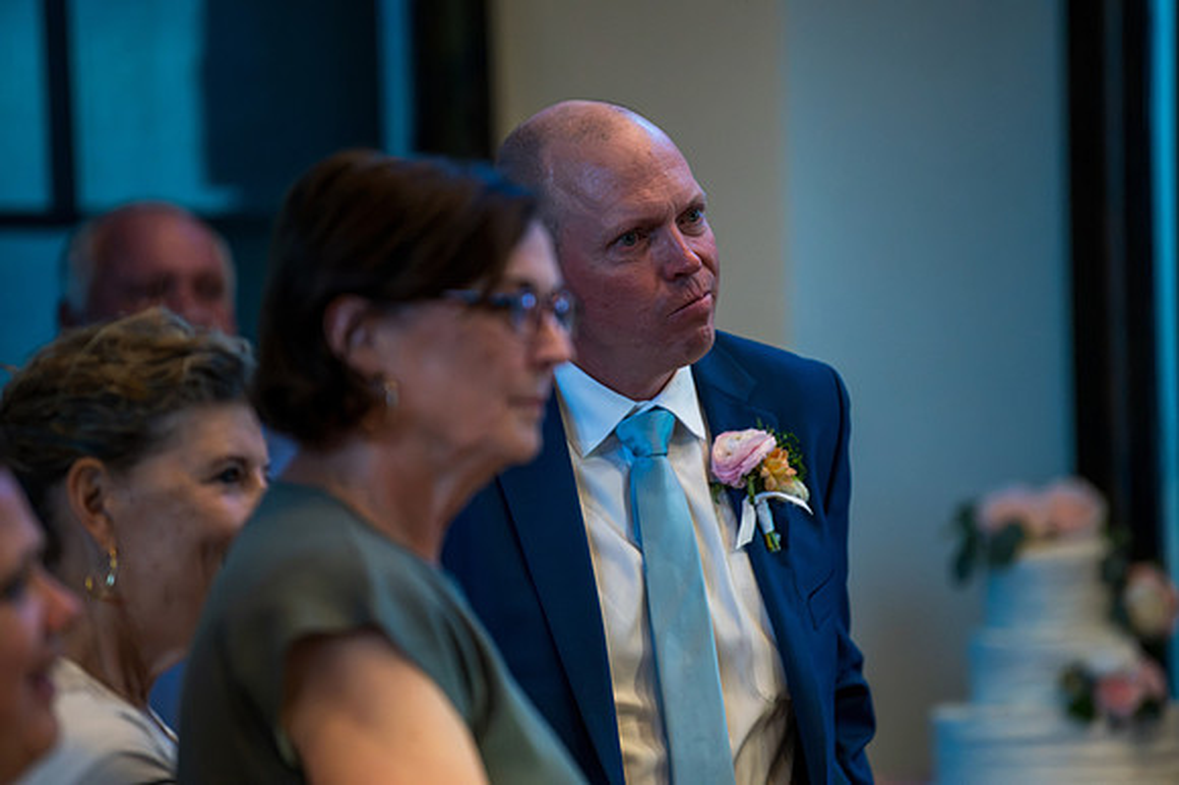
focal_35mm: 240
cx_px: 590
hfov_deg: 8.6
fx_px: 7855
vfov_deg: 5.7
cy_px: 392
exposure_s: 1/320
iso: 4000
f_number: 2.8
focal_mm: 200
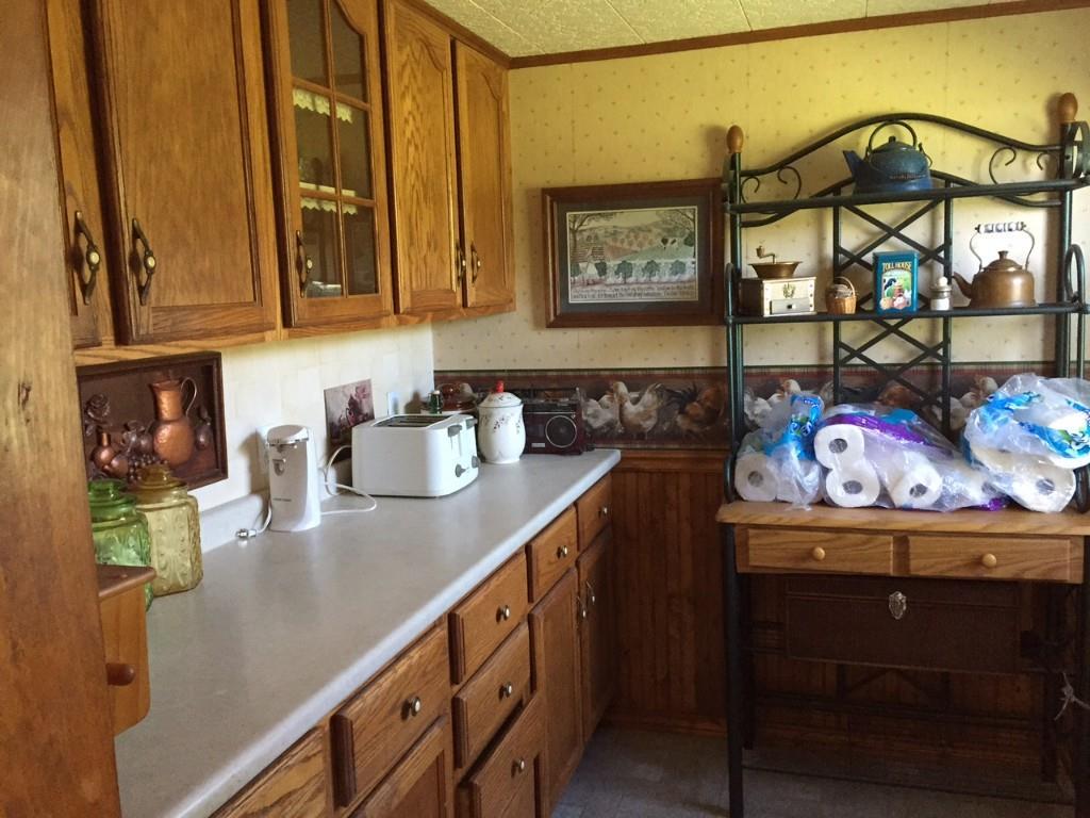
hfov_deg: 61.7
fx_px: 913
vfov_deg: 48.2
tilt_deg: -8.3
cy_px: 409
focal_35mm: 29
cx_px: 545
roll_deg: +1.4
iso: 250
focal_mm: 4.15
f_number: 2.2
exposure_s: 1/30
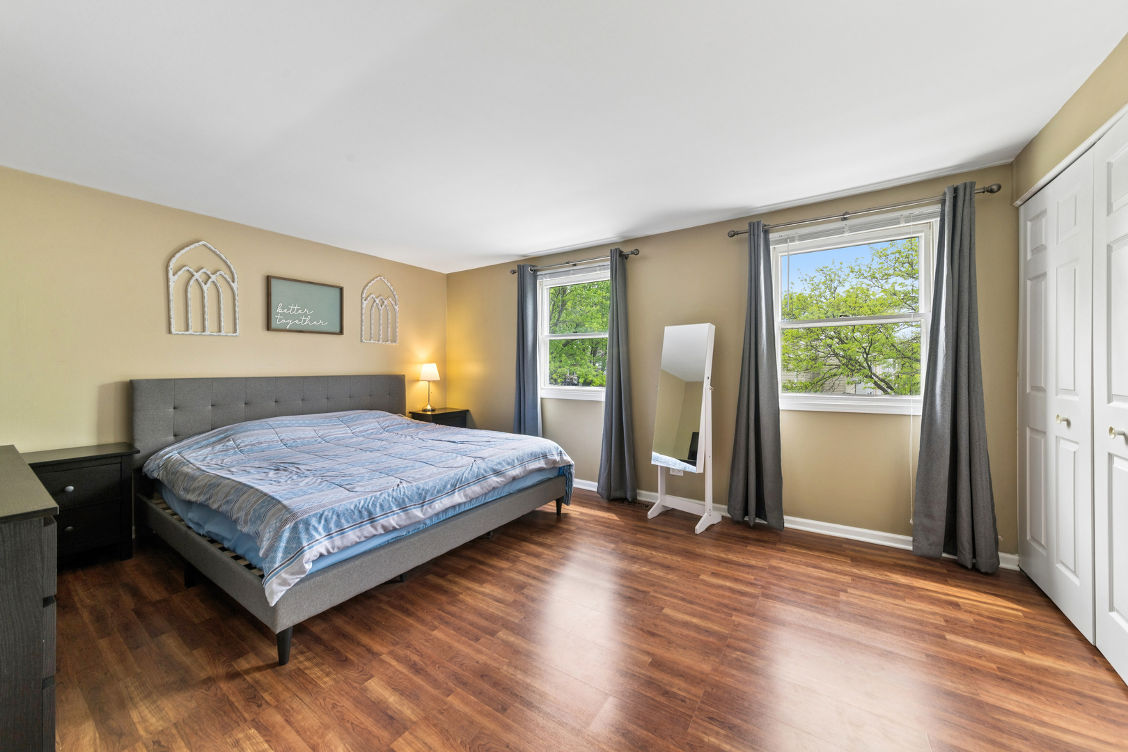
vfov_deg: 90.0
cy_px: 376
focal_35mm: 12
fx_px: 376
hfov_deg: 112.6
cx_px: 564
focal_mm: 12
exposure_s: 1/40
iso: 200
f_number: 10
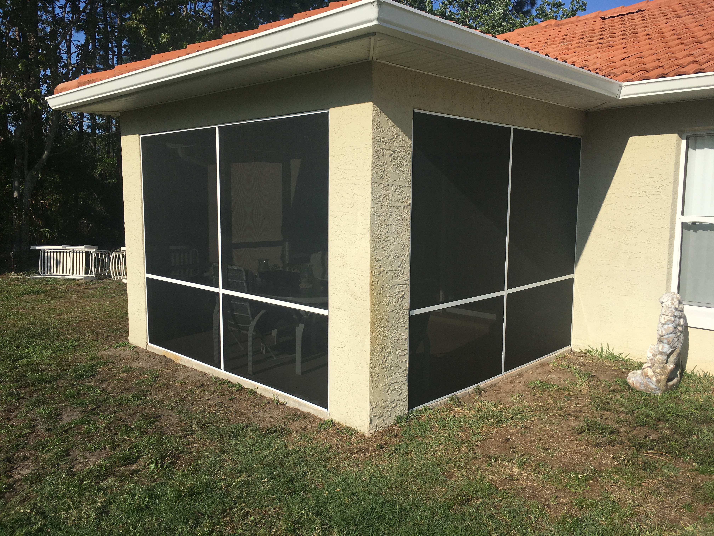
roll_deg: +0.6
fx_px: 598
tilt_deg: -5.5
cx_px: 357
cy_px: 268
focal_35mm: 29
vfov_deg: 48.2
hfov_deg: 61.7
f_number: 2.2
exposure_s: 1/2404
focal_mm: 4.15
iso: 25
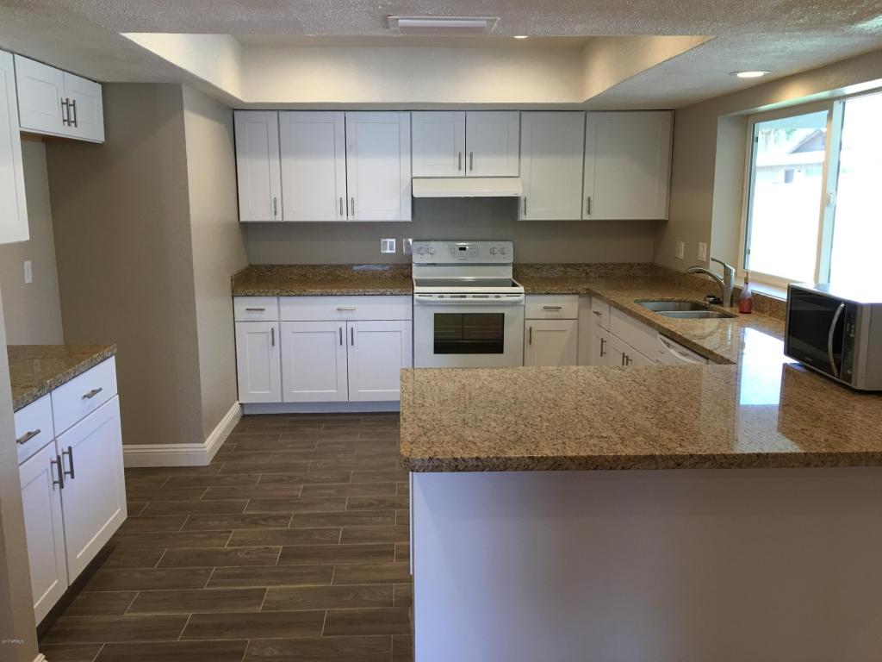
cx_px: 441
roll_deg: -0.5
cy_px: 331
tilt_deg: -9.2
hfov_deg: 61.7
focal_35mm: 29
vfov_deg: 48.2
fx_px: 739
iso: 40
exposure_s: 1/30
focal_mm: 4.15
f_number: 2.2
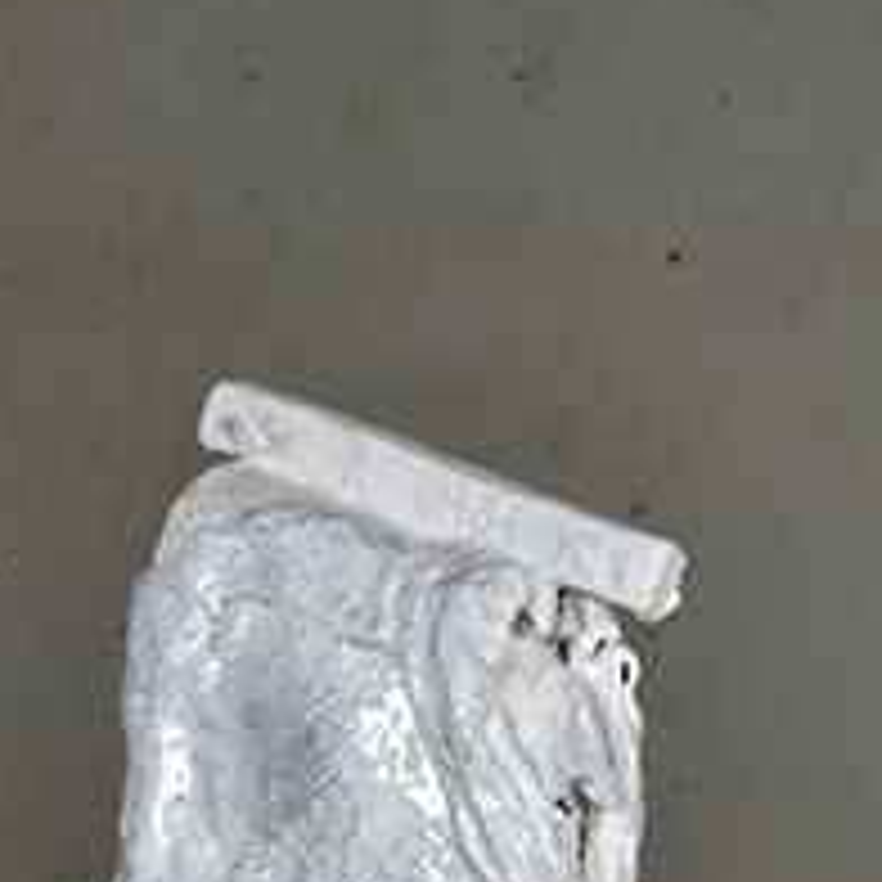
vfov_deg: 7.4
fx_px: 6601
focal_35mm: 229
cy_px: 1586
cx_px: 1953
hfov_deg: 7.3
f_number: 8
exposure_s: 1/4
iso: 100
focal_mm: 32
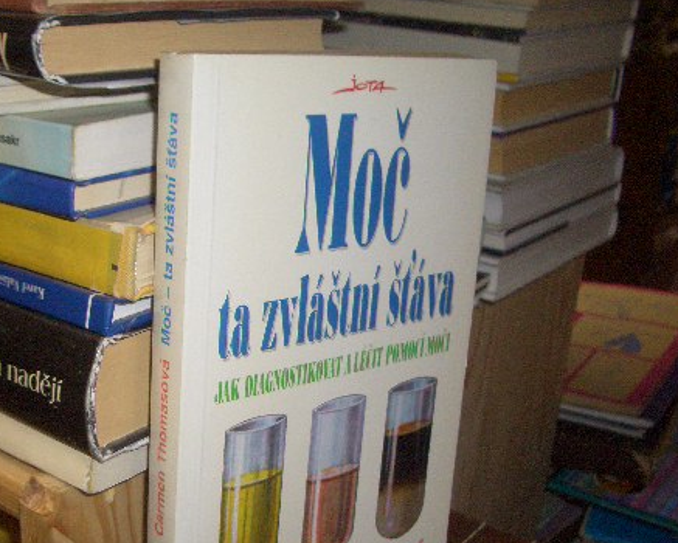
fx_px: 1004
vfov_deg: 30.1
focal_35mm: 50
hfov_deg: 36.8
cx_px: 213
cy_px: 358
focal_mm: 5.8
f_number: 2.6
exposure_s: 1/60
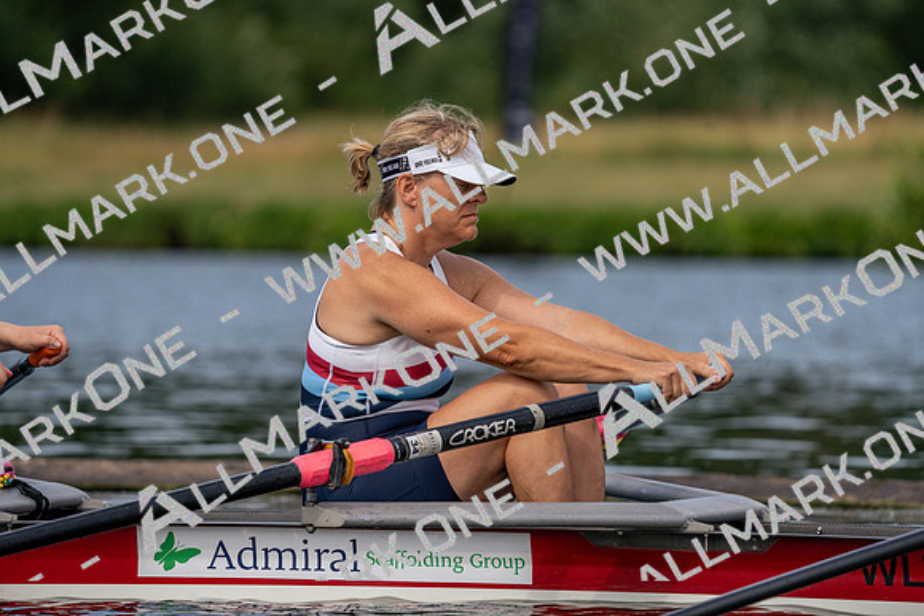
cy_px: 308
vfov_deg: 3.4
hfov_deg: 5.1
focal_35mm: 404
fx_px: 10371
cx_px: 462
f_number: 6.3
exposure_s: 1/1600
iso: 320
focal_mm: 404
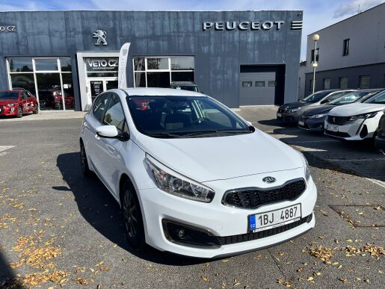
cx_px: 192
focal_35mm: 26
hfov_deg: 67.3
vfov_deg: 53.1
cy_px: 144
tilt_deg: -11.6
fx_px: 289
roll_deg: +0.6
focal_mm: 5.1
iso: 50
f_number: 1.6
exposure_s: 1/6897
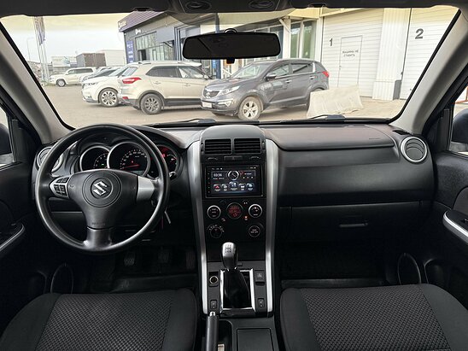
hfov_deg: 71.6
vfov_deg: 56.8
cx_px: 234
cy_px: 176
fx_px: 324
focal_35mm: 24
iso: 160
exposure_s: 1/121
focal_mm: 6.76
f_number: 1.78
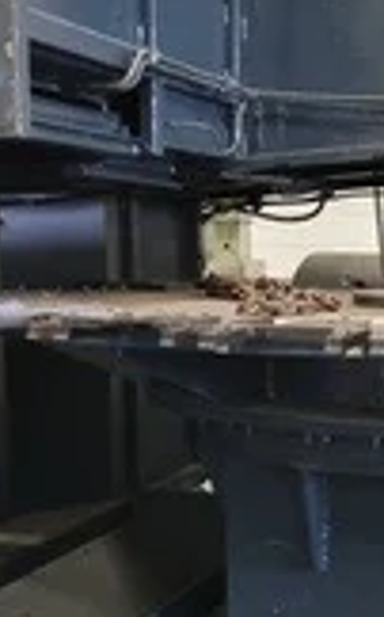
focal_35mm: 68
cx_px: 403
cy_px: 408
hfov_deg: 18.5
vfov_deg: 30.0
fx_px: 1141
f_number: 1.8
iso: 320
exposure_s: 1/39
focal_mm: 5.4
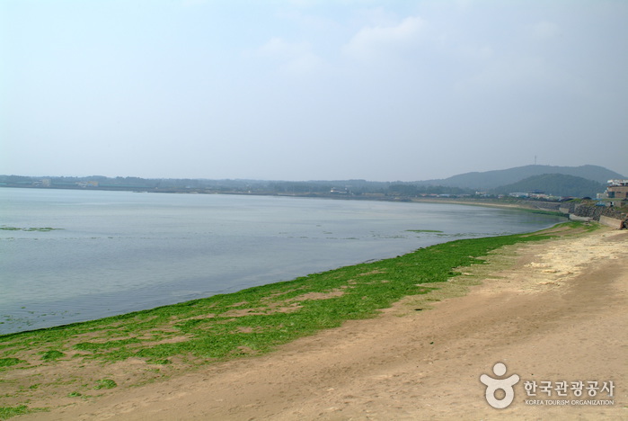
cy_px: 210
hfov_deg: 61.9
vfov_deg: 43.7
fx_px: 524
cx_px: 314
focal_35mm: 30
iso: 200
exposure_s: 1/350
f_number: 9.5
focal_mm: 20
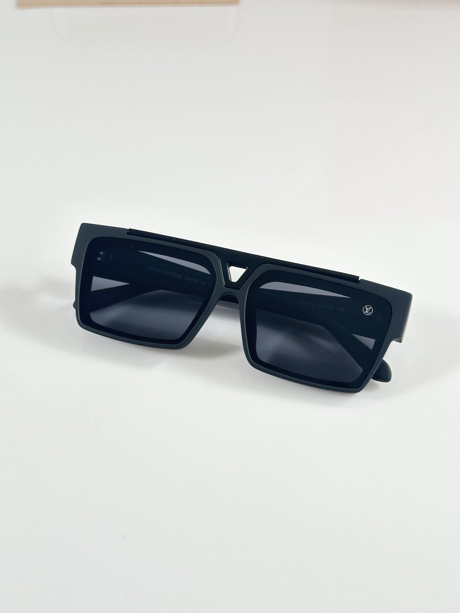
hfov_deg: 30.3
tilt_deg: -44.6
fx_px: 850
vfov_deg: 39.7
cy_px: 306
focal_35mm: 48
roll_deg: +3.2
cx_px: 230
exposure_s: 1/106
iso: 80
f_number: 1.78
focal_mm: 6.86
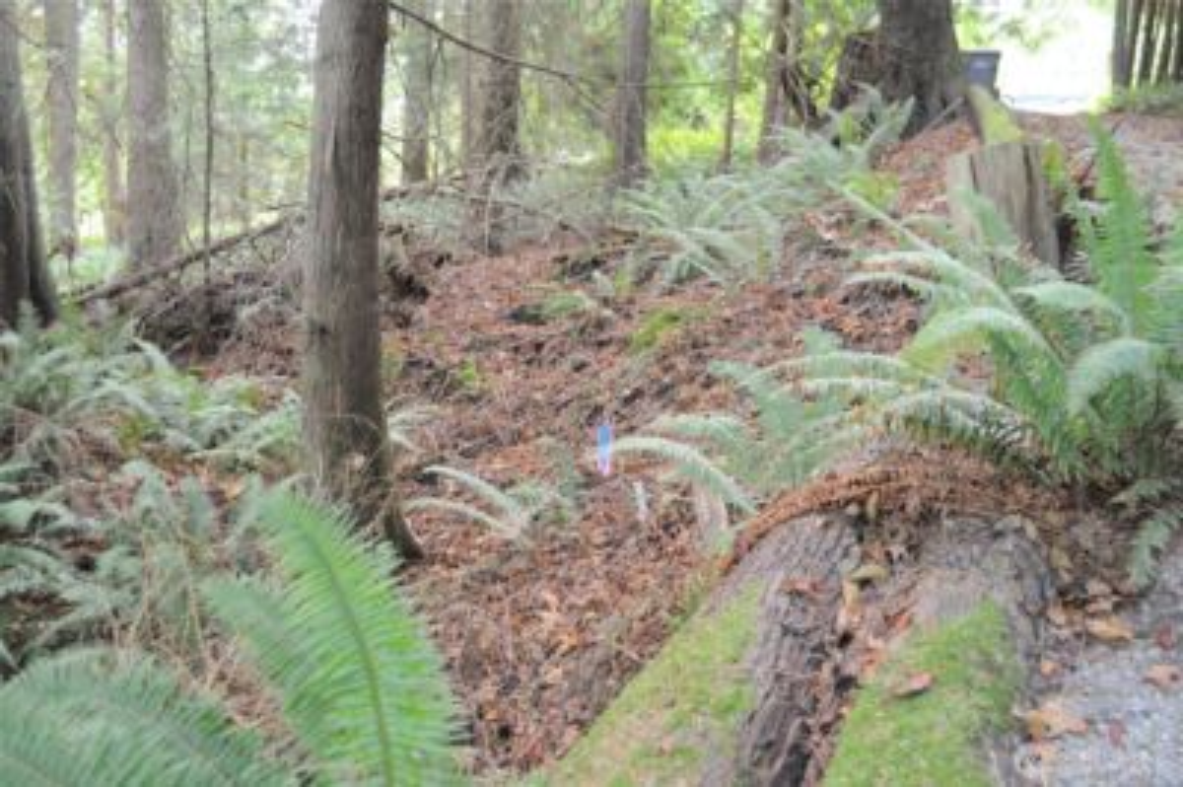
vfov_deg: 39.9
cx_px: 592
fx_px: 1083
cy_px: 394
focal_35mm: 33
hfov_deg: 57.3
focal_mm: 22
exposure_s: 1/30
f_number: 3.8
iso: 1400
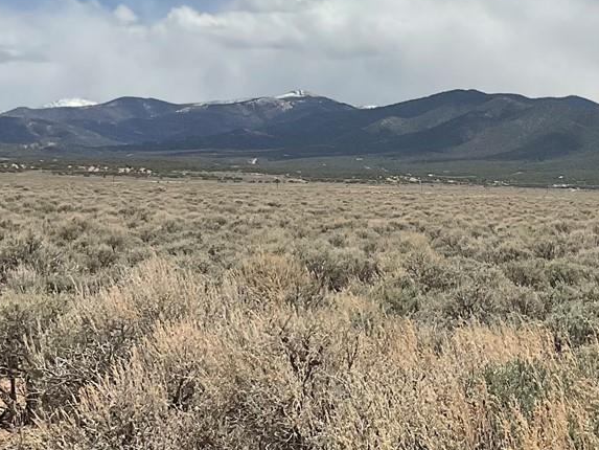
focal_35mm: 81
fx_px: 1402
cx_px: 535
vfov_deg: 18.2
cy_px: 160
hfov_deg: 23.5
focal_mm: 3
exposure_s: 1/4065
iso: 16
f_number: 1.8
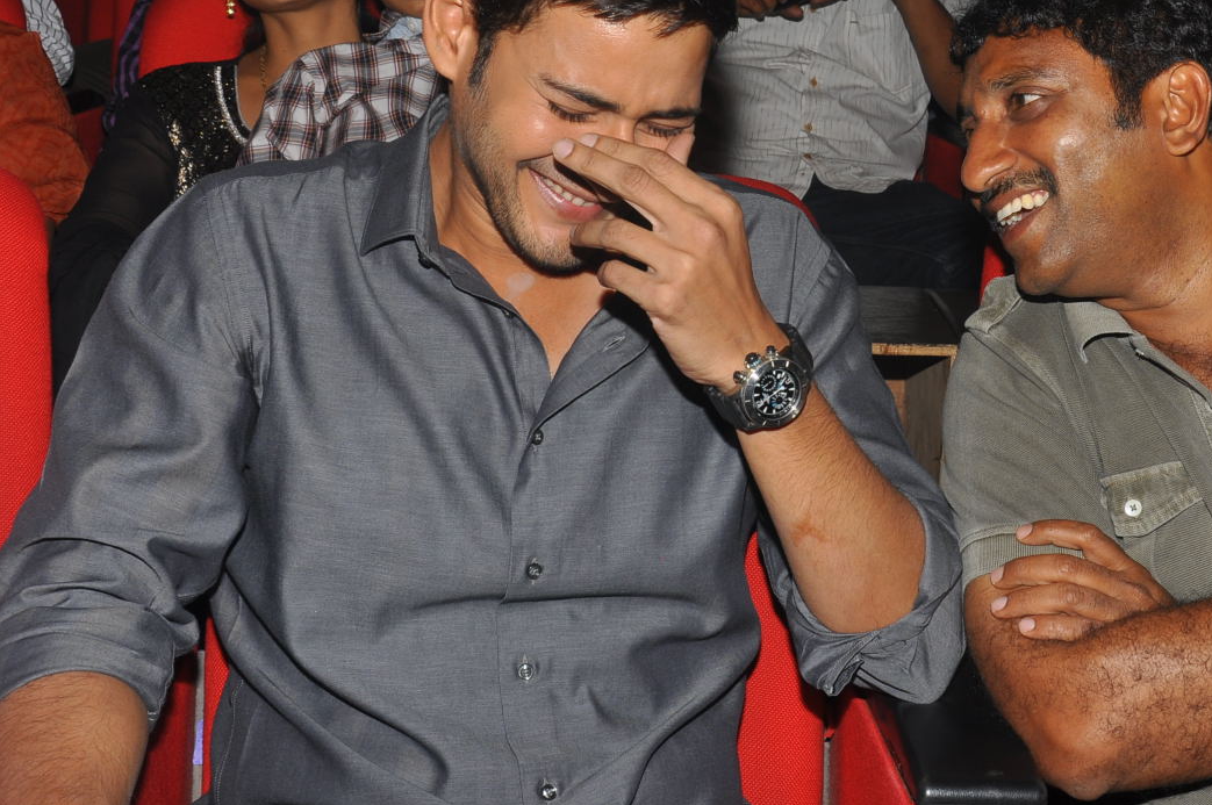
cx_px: 854
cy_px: 319
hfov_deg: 29.0
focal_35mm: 69
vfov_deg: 19.7
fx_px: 2320
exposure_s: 1/200
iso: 200
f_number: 11
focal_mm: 30
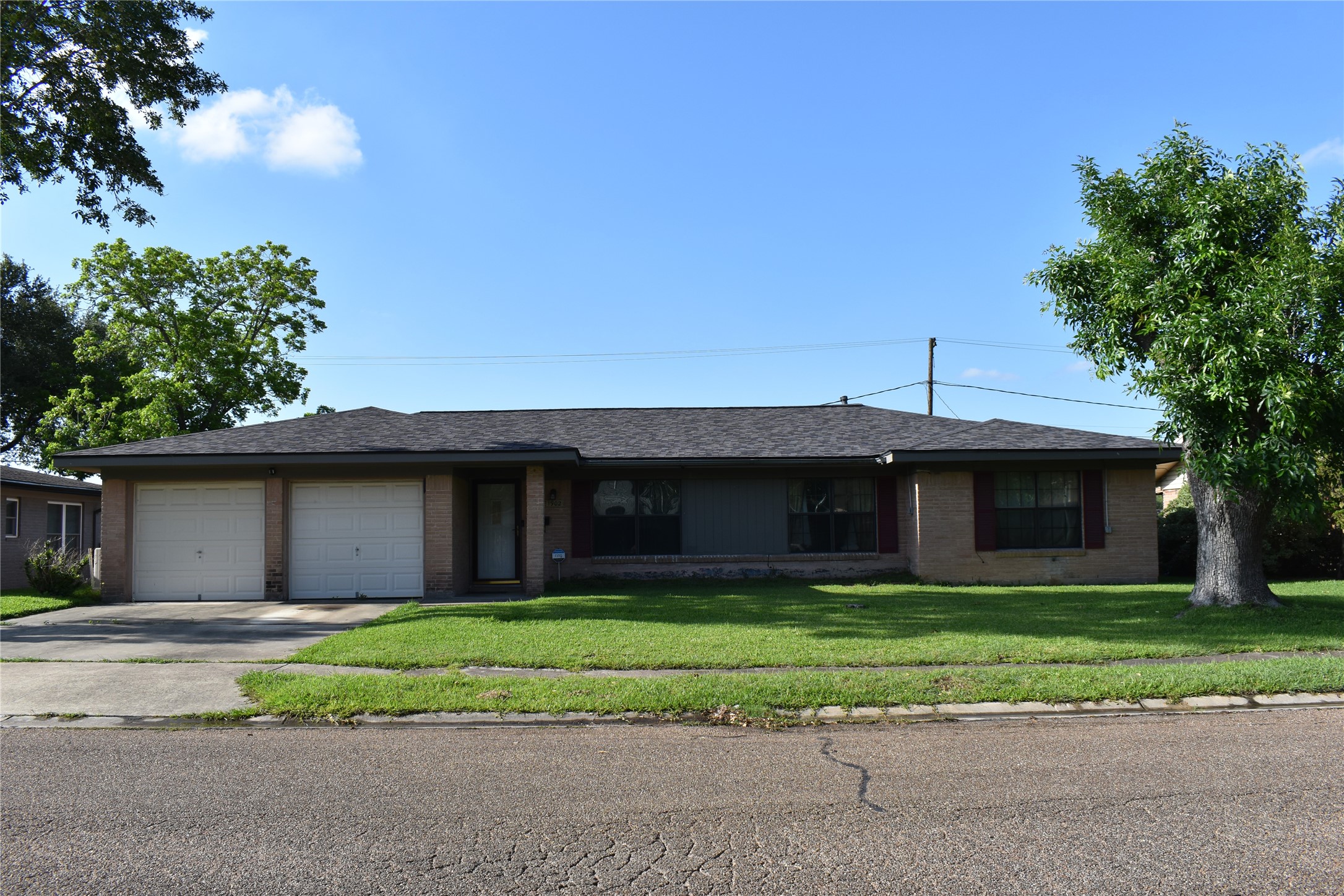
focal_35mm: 30
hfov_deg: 61.9
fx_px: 1120
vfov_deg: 43.6
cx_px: 672
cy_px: 448
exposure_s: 1/400
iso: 200
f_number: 10
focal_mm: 20
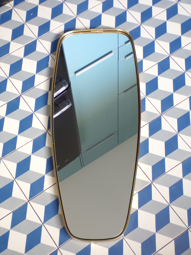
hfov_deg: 26.1
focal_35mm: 56
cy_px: 128
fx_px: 412
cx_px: 96
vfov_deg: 34.3
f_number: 3.7
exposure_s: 1/17
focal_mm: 10.1
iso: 228
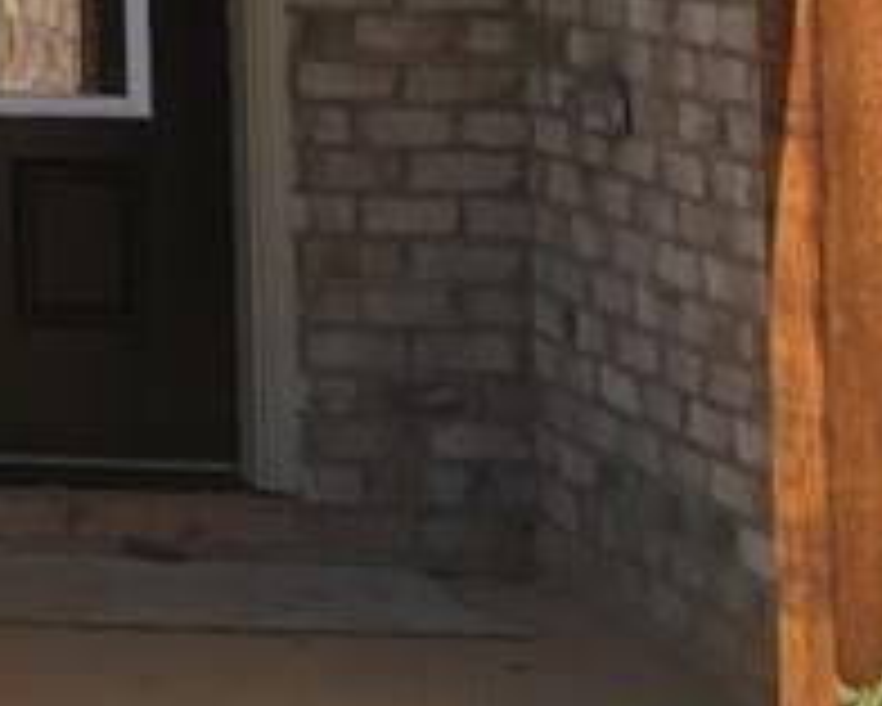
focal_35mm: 148
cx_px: -1264
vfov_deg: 9.9
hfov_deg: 10.9
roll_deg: -2.1
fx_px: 3865
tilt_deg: +6.1
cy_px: -549
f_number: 2.2
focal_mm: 4.15
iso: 25
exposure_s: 1/793
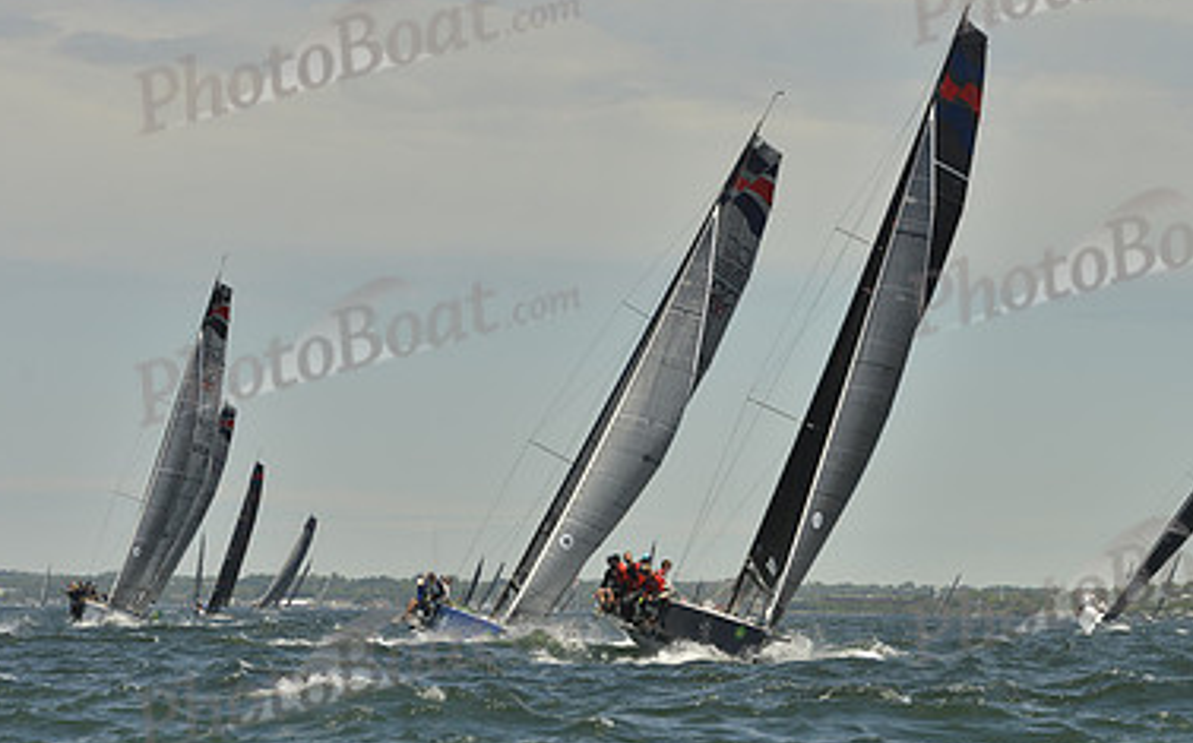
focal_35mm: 212
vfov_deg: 6.2
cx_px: 747
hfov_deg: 9.9
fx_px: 6888
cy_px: 463
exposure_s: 1/1600
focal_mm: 135
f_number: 9
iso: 280
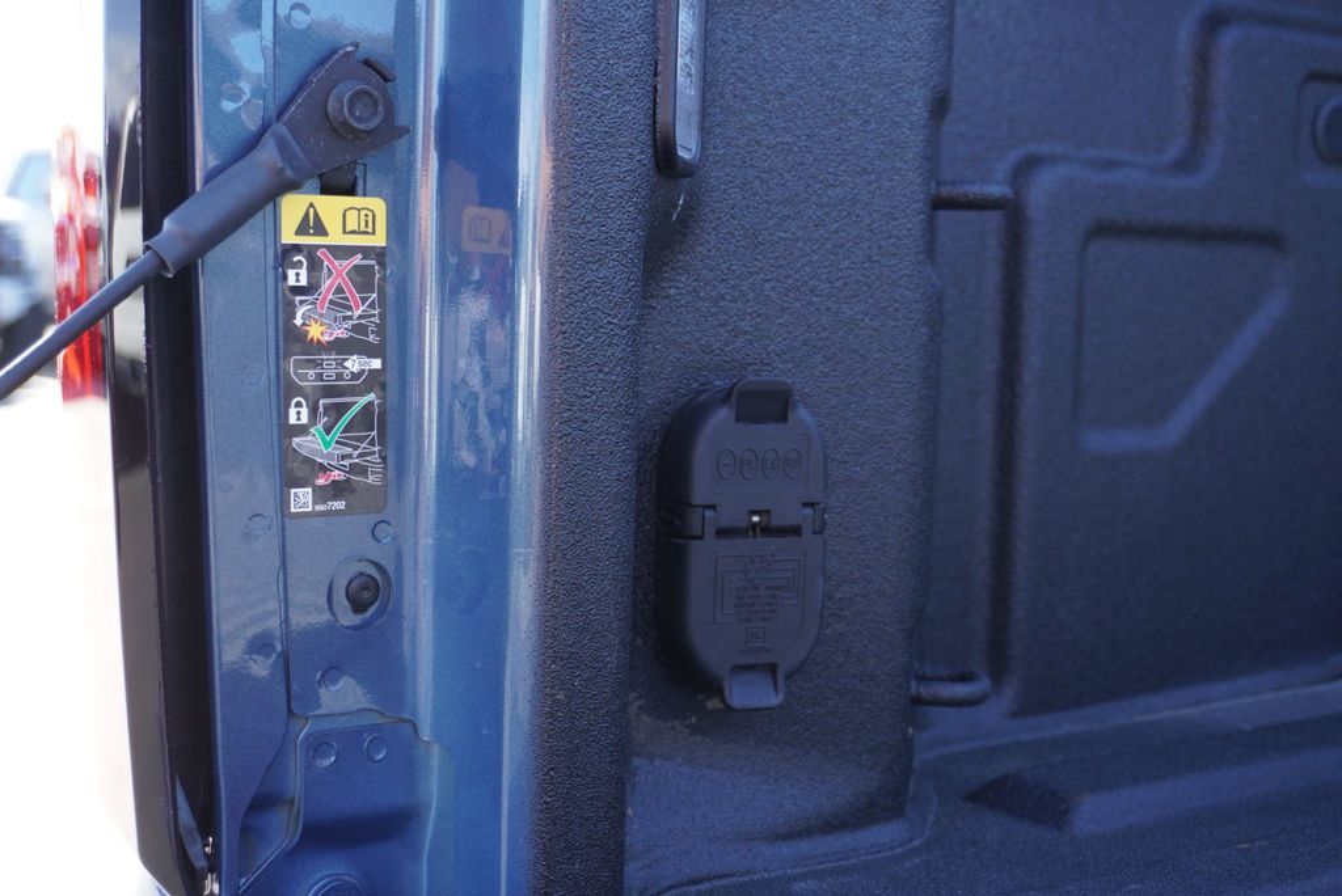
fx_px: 1846
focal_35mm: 50
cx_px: 671
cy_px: 448
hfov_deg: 39.9
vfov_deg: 27.3
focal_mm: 33
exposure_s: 1/160
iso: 400
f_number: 5
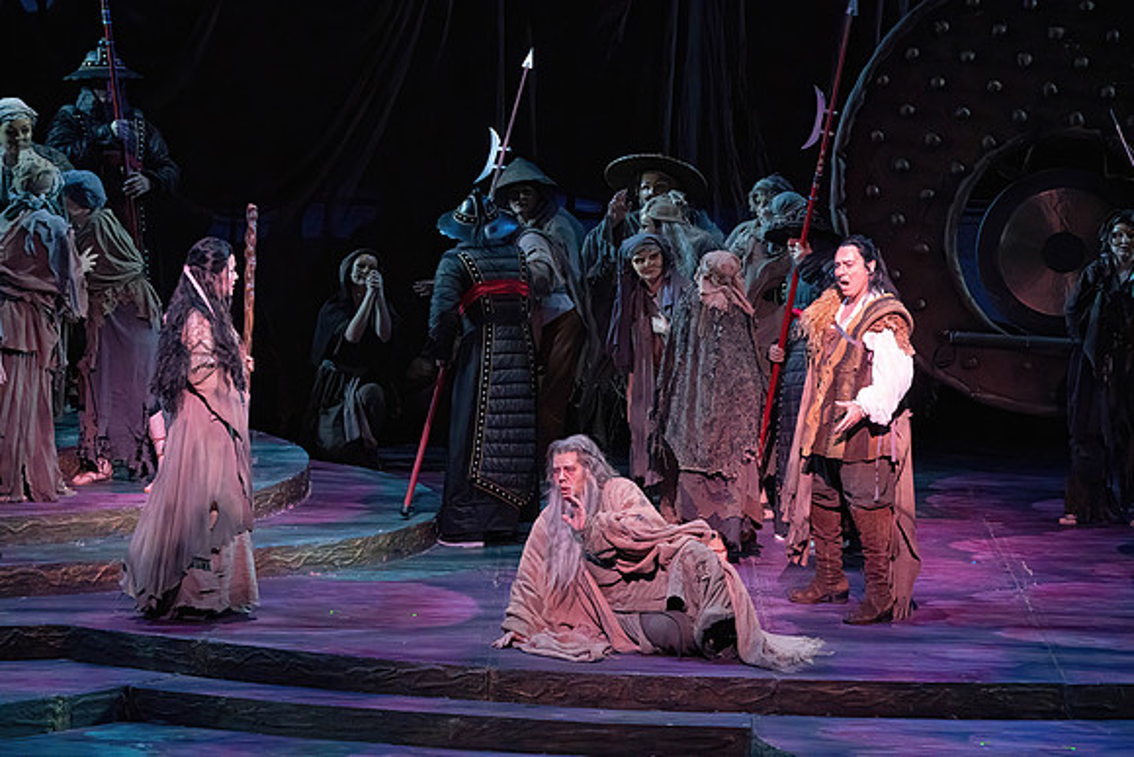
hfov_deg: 11.4
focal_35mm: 181
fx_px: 5703
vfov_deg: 7.6
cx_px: 567
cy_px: 378
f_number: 9
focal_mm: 181
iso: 20000
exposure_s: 1/320
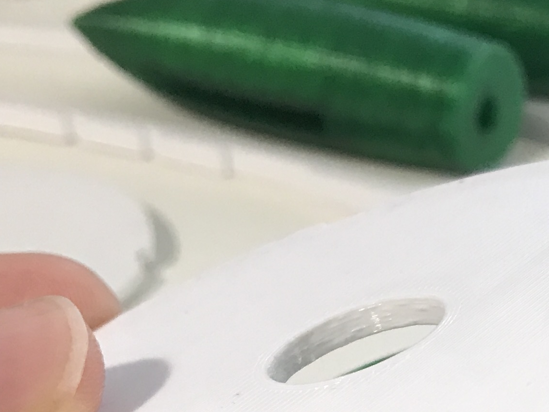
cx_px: 603
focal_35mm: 99
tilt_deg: -37.4
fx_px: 1570
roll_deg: +0.8
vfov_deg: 14.0
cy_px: 617
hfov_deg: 19.0
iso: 32
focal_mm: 3.99
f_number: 1.8
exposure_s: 1/30
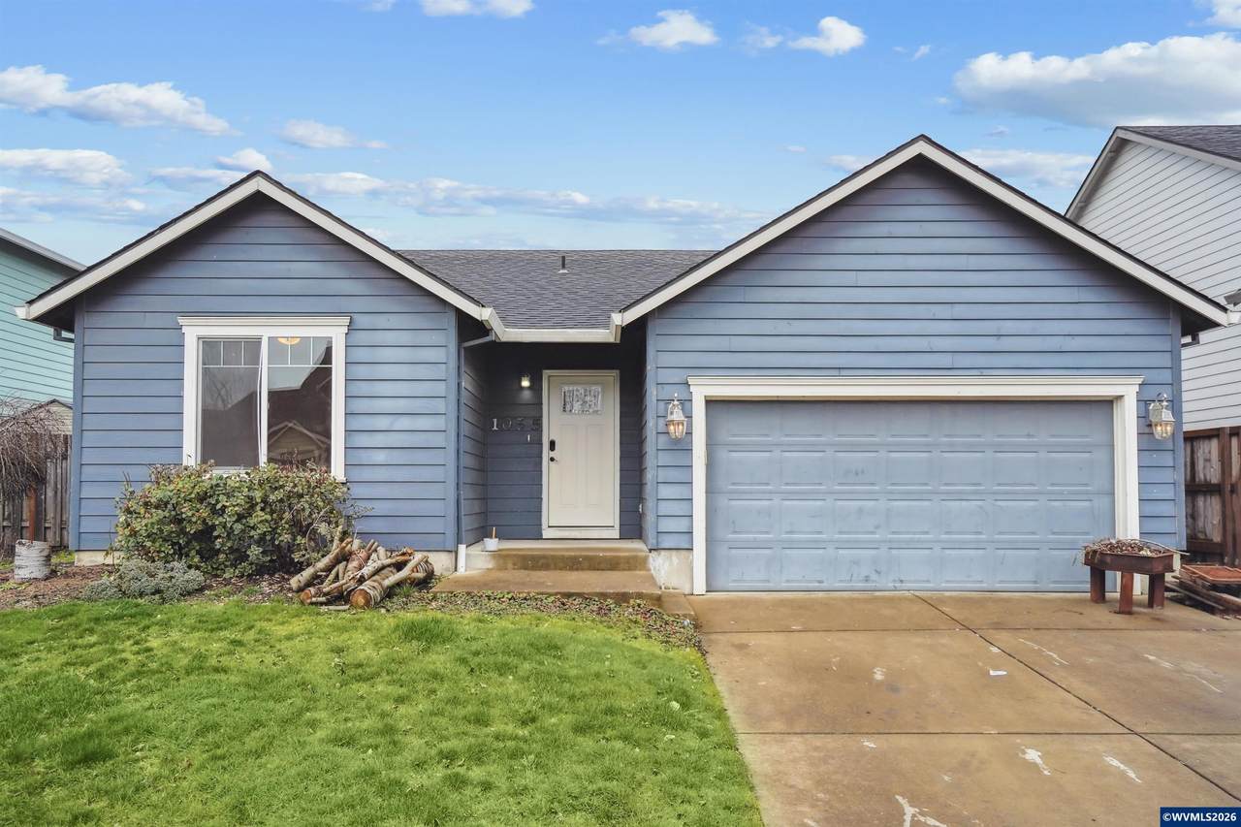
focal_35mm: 25
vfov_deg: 51.3
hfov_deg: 71.5
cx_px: 620
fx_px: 862
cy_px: 414
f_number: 4
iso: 500
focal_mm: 25
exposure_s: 1/6400
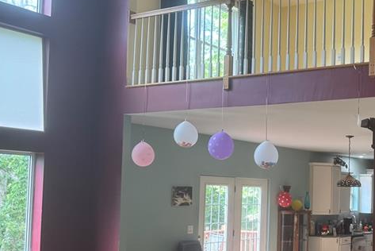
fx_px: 563
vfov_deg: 25.0
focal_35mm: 54
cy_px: 165
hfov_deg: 34.1
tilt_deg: +2.0
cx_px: 362
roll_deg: -0.9
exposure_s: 1/60
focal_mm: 6.76
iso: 125
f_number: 1.78
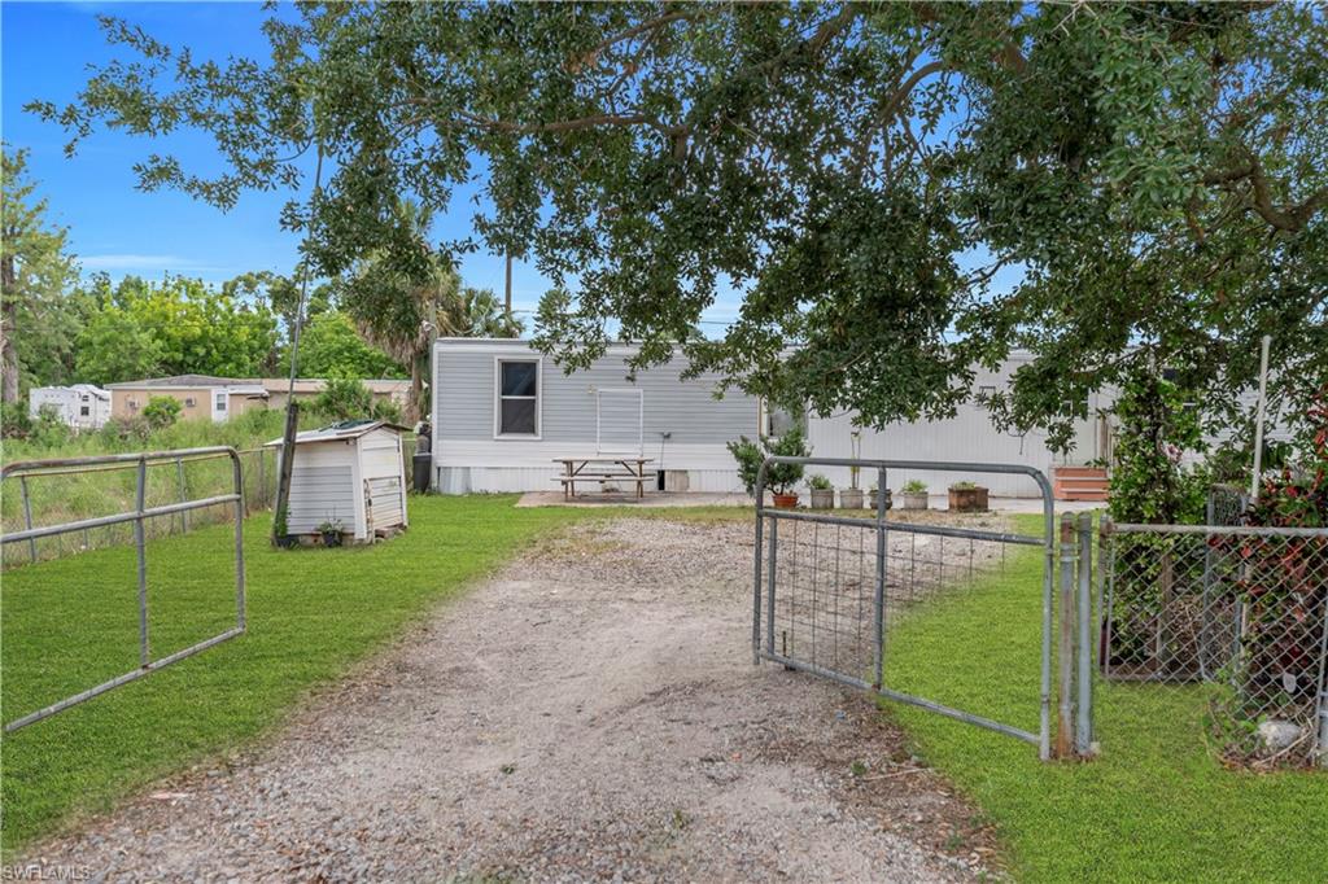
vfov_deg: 43.6
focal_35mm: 30
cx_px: 664
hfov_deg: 61.9
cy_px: 442
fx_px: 1106
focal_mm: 20
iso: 100
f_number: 5.6
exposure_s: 1/125
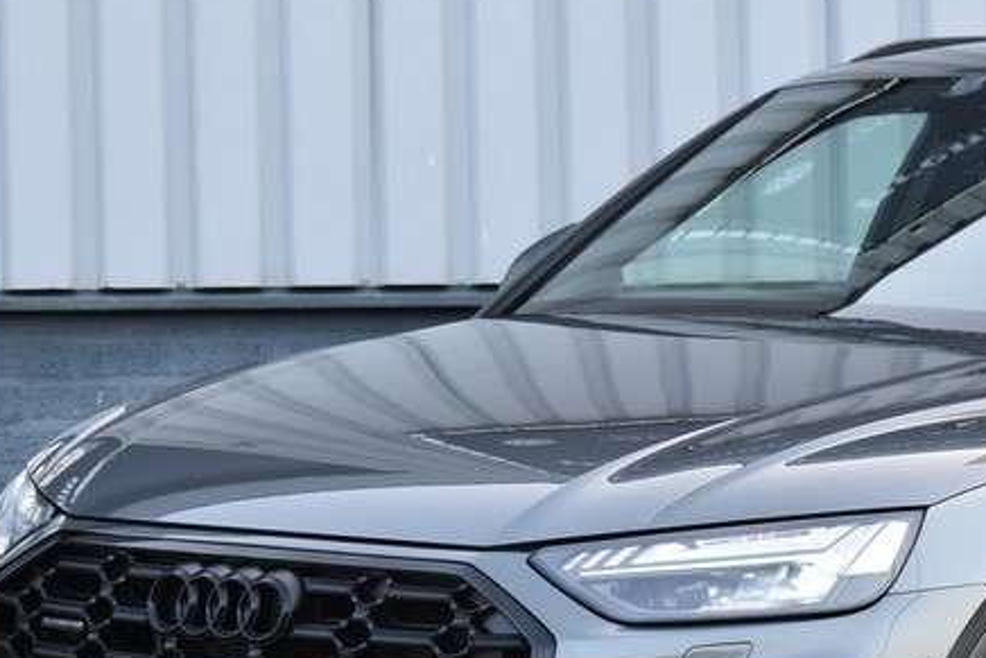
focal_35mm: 169
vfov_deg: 8.1
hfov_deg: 12.0
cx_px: 945
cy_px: 450
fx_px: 4630
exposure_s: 1/160
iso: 400
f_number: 6.3
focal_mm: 48
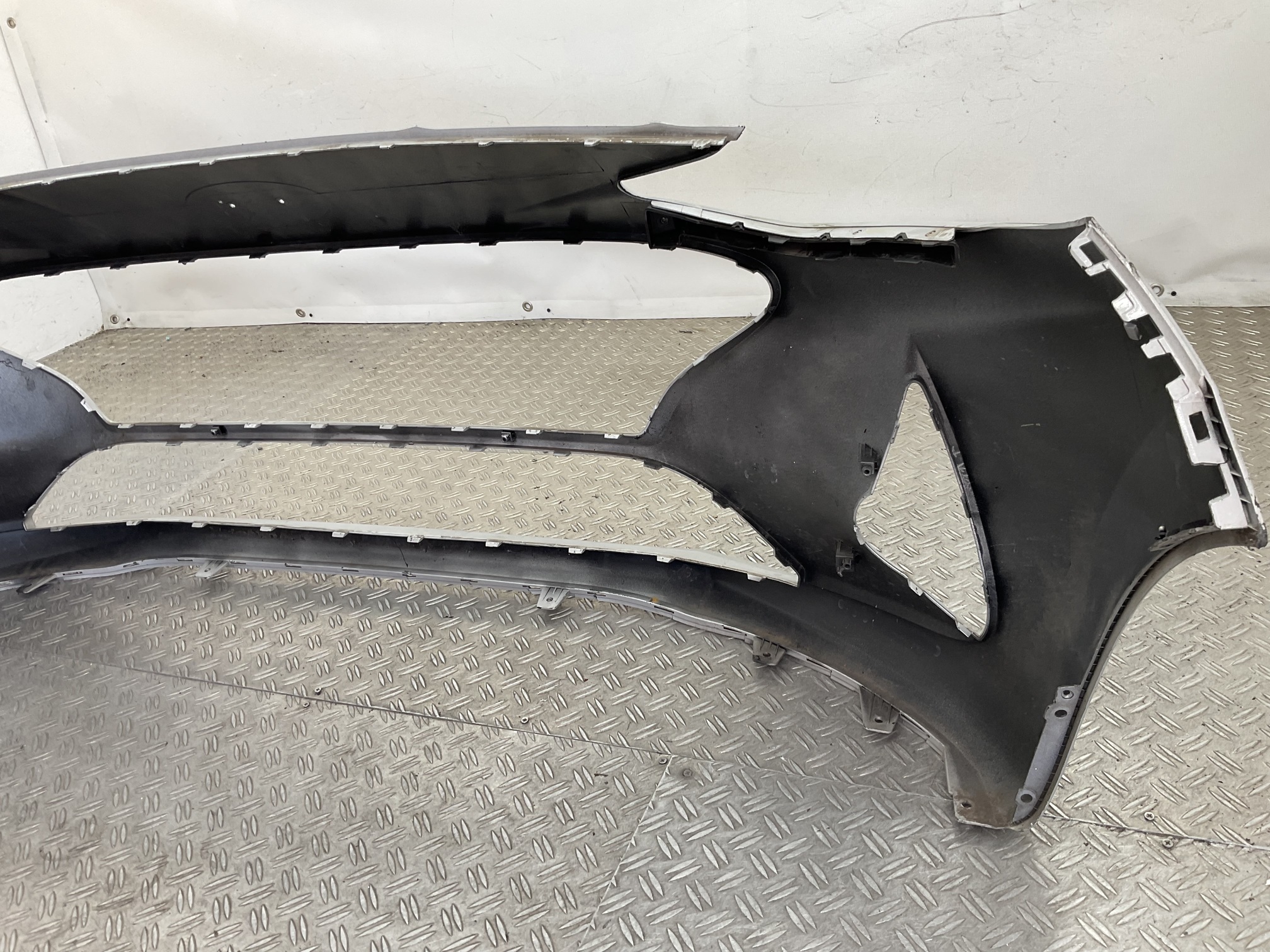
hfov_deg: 61.7
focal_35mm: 29
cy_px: 476
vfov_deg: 48.2
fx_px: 1064
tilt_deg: -26.8
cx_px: 635
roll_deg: +9.1
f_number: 1.8
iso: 20
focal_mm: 3
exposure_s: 1/100
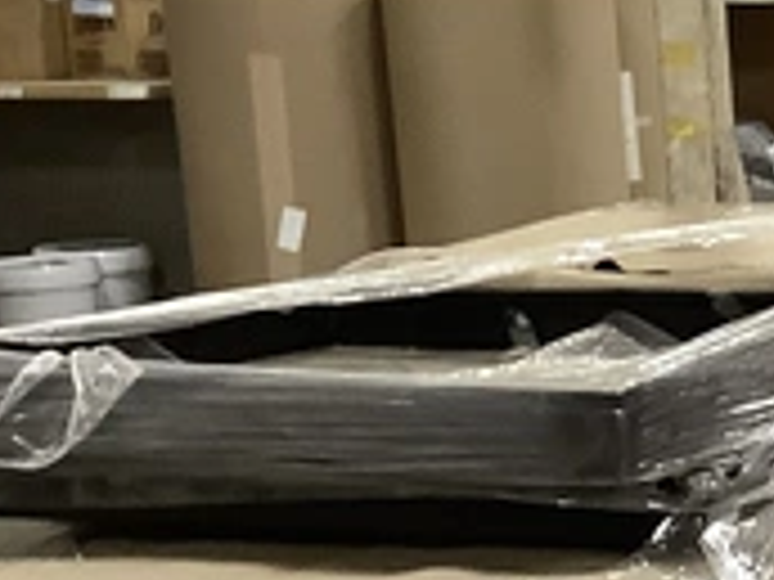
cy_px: 569
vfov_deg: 10.9
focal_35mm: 135
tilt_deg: -12.1
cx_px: 1336
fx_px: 3019
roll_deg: +0.5
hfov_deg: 13.3
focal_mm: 3.3
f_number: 2.4
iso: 400
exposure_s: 1/30
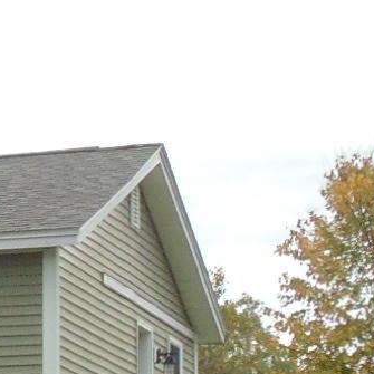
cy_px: 690
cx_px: -864
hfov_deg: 5.7
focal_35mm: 280
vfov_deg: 6.1
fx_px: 3423
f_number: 3.6
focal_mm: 7.4
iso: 80
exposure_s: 1/400
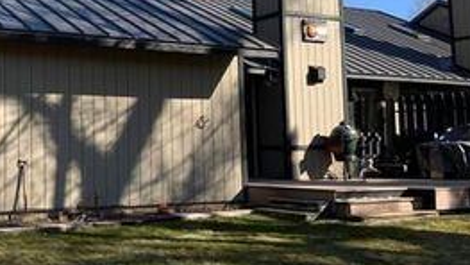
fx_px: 748
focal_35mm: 60
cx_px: 97
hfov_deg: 33.9
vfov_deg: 20.0
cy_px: 87
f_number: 1.8
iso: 16
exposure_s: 1/1055
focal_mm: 3
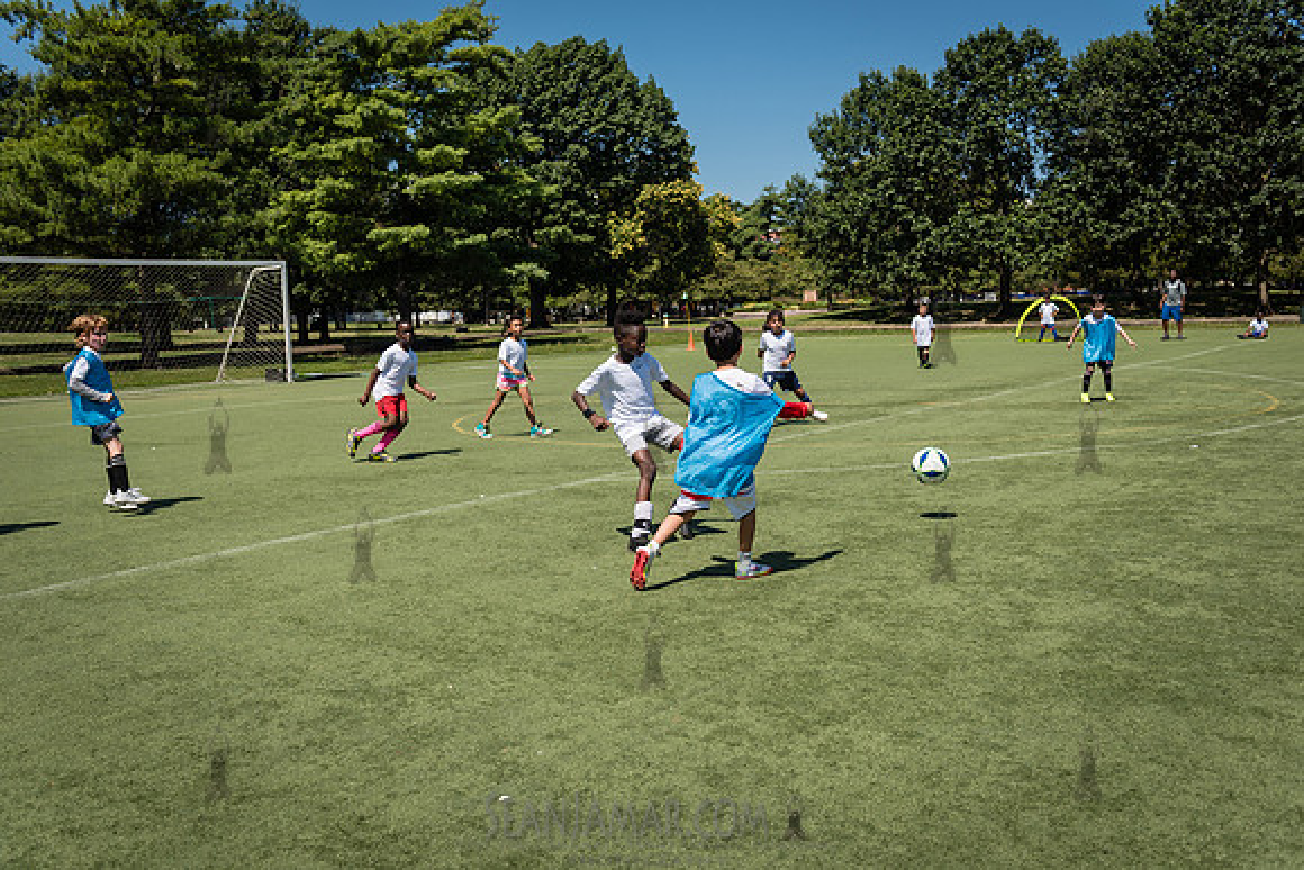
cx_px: 652
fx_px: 1268
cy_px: 435
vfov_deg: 37.9
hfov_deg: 54.4
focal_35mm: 35
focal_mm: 35
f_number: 4
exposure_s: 1/1600
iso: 200
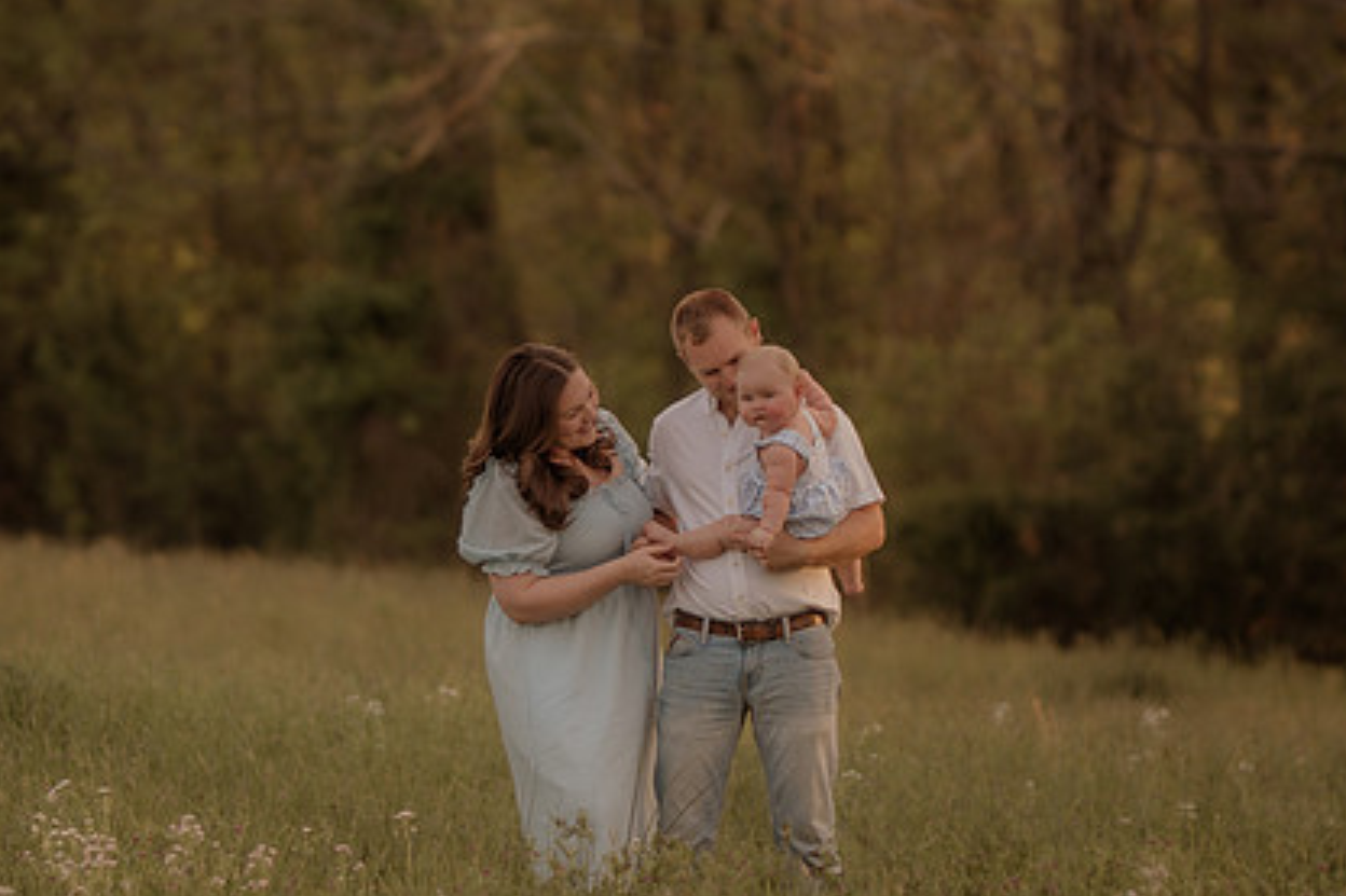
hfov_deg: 11.1
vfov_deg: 7.4
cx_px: 495
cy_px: 388
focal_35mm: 185
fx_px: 6914
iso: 160
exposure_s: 1/800
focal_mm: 85
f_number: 1.4
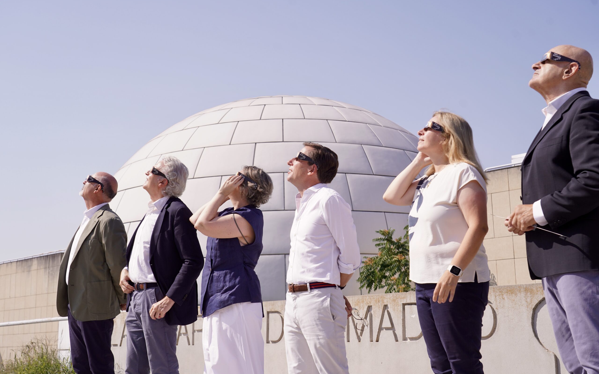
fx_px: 767
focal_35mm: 47
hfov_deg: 42.6
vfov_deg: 27.4
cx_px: 300
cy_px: 190
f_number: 6.7
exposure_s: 1/750
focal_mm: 46
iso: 200
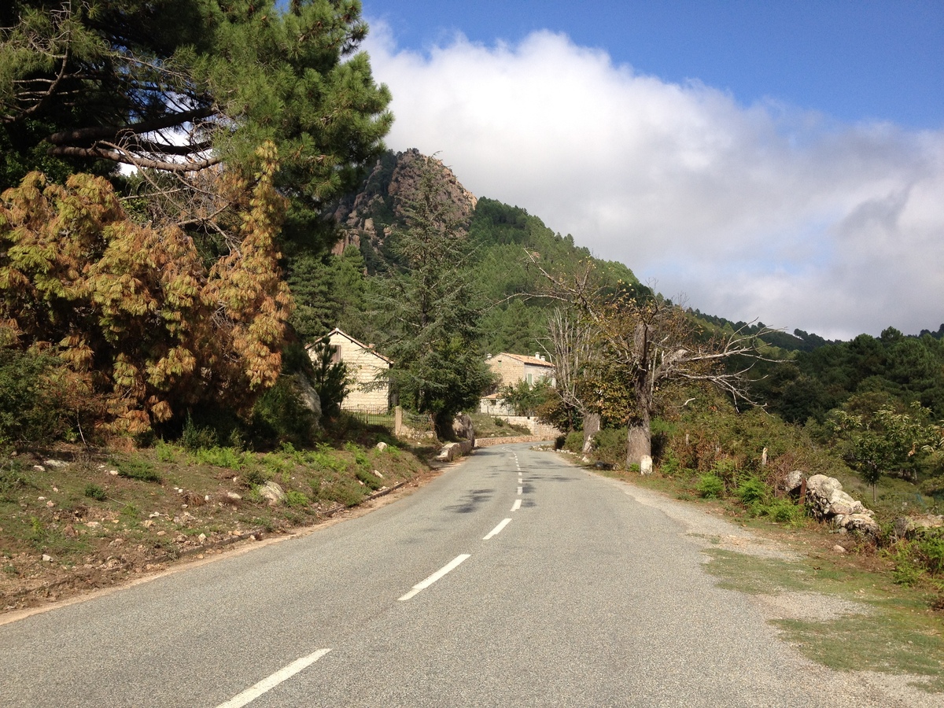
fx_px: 954
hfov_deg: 52.6
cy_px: 354
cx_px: 472
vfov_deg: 40.7
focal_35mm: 35
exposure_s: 1/1623
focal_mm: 4.28
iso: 64
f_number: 2.4
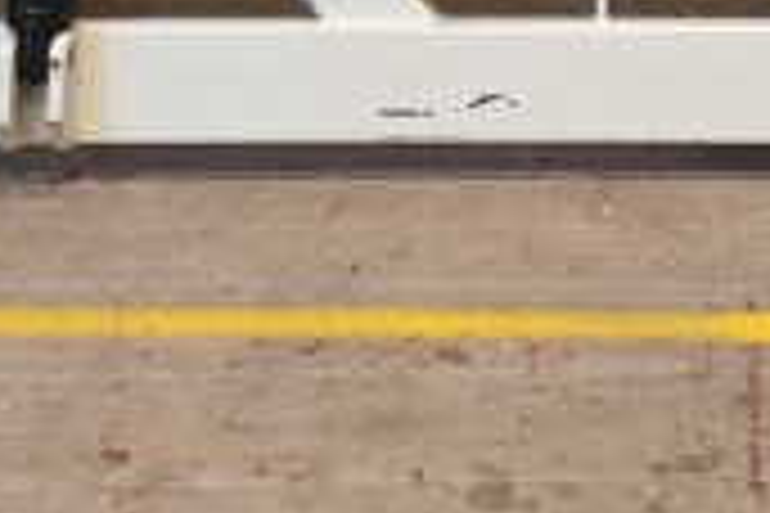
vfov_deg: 11.4
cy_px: -680
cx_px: 711
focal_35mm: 101
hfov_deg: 19.8
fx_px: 2160
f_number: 1.8
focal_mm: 5.54
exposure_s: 1/50
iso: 200
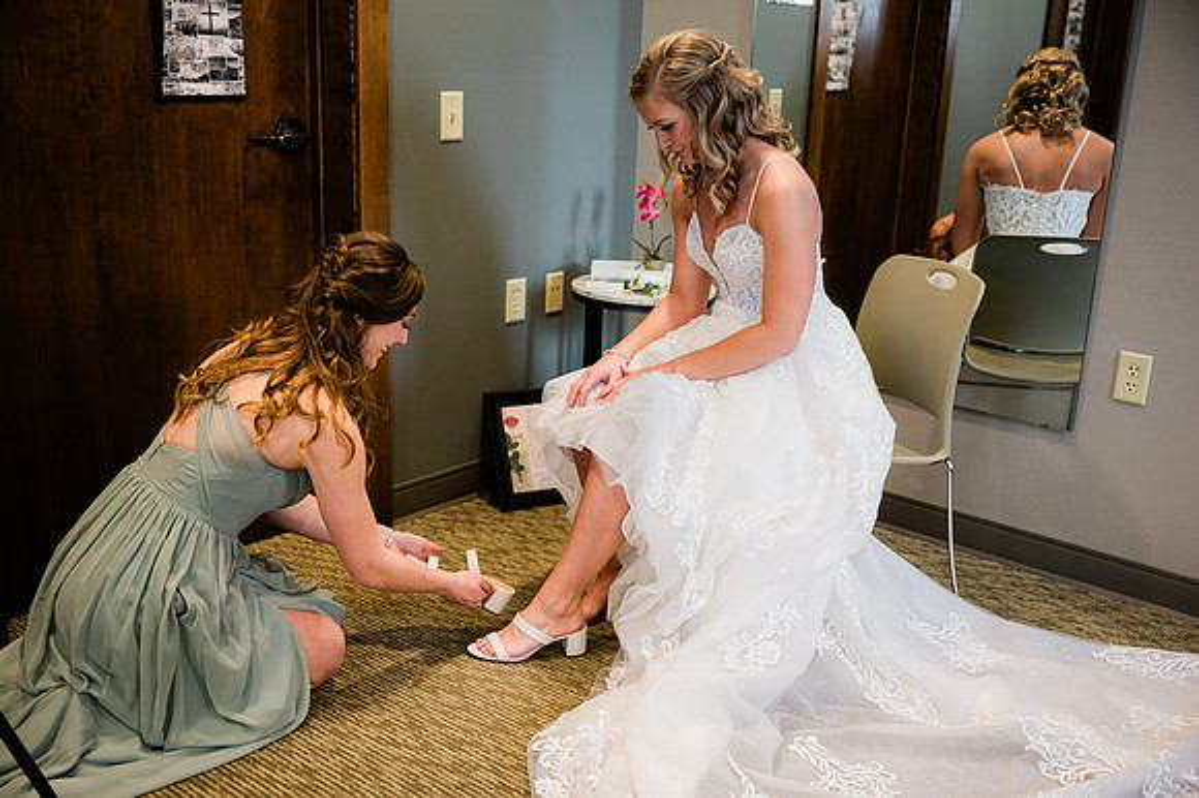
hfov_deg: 51.9
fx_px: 1232
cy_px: 399
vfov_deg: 35.9
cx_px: 600
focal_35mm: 37
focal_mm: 37
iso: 500
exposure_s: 1/125
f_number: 2.8
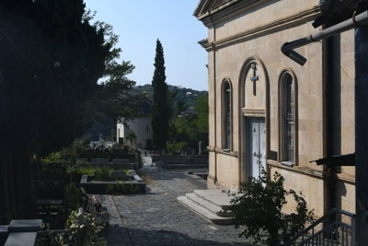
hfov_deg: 46.4
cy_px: 123
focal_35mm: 42
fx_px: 429
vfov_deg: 31.9
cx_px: 184
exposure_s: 1/125
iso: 100
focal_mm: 28
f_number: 8
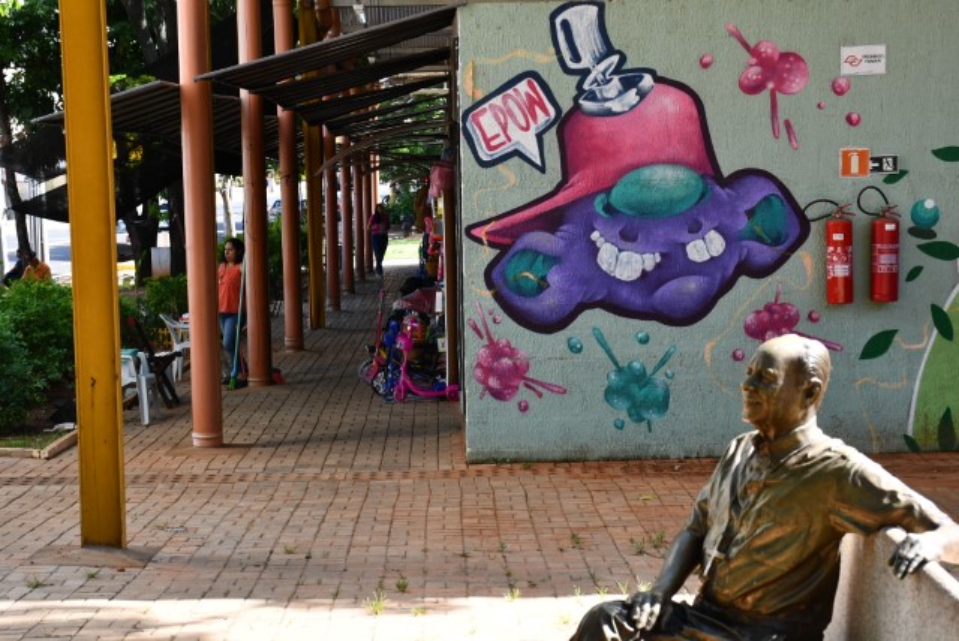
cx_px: 480
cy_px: 320
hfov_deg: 24.2
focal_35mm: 84
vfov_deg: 16.3
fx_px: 2240
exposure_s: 1/200
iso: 250
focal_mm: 42
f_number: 7.1
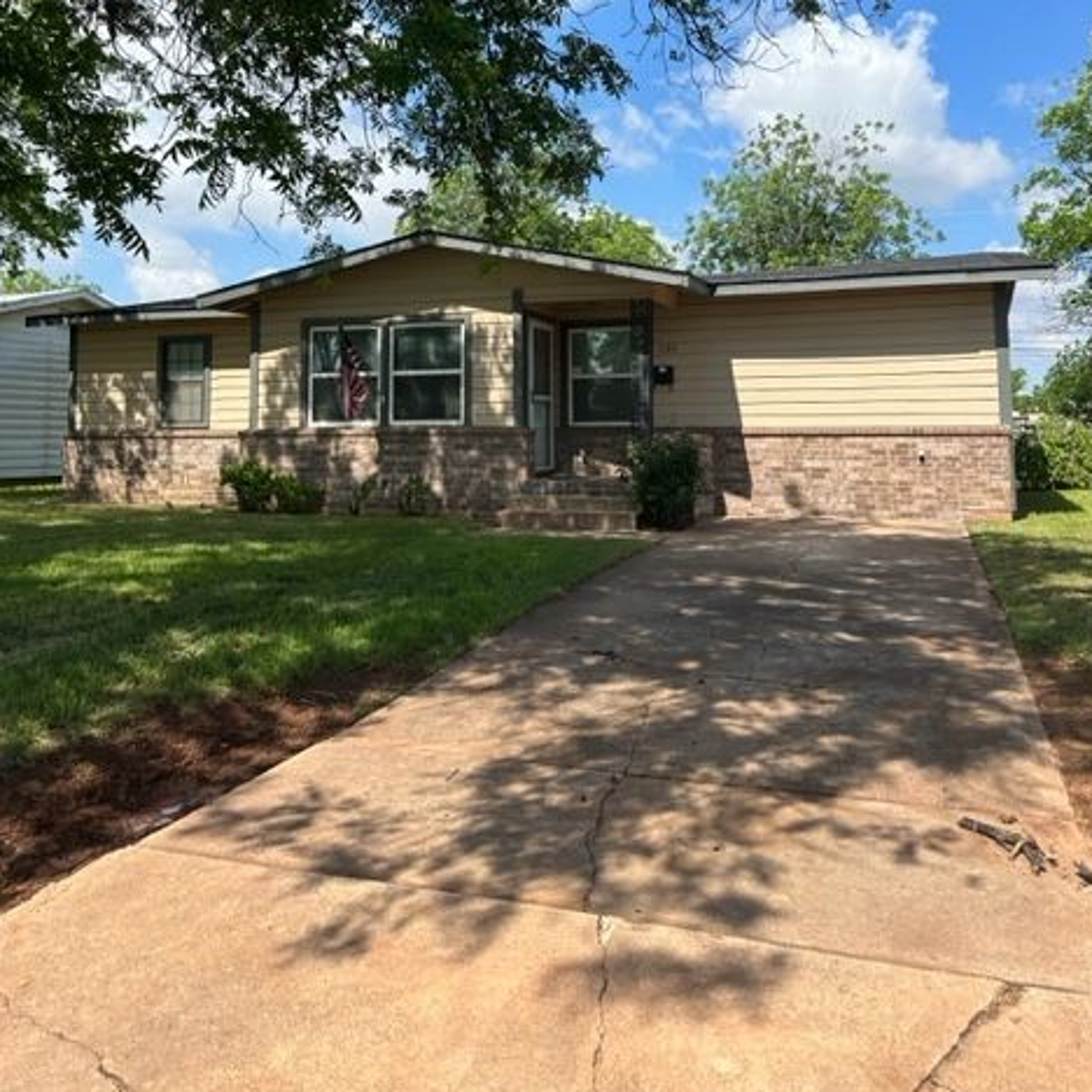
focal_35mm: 29
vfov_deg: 54.4
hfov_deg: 55.6
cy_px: 352
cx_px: 558
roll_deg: +1.1
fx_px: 1035
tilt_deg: +6.2
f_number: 1.78
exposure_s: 1/2882
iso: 80
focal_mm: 6.86
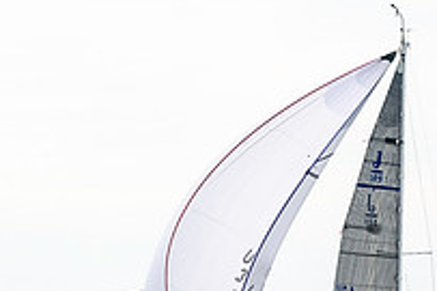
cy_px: 241
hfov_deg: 4.1
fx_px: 6125
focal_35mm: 505
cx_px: 242
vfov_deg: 2.7
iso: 250
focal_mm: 135
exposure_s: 1/3200
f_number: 4
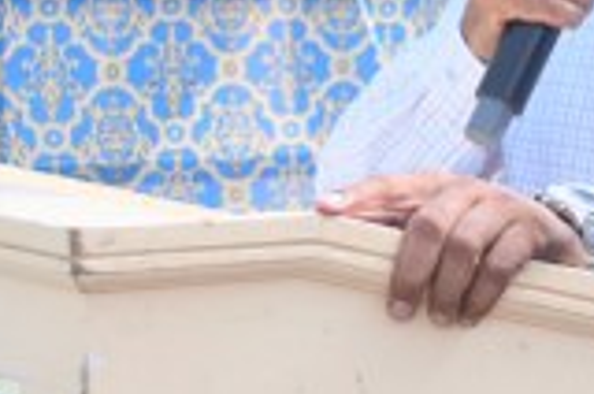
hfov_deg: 12.3
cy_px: 24
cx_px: 575
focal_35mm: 165
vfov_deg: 8.3
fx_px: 2717
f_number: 9
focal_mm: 44
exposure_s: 1/125
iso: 160
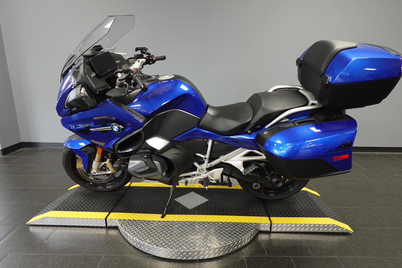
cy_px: 136
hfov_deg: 81.2
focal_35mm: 21
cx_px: 204
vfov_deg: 59.5
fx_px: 234
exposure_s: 1/80
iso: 800
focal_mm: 7.6
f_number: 2
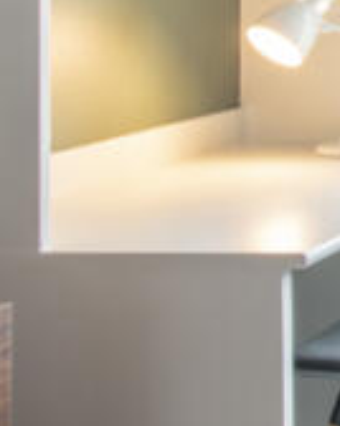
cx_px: 992
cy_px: -32
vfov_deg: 18.0
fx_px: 1298
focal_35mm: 103
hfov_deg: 10.7
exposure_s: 1/1.67
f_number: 11
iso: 160
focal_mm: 18
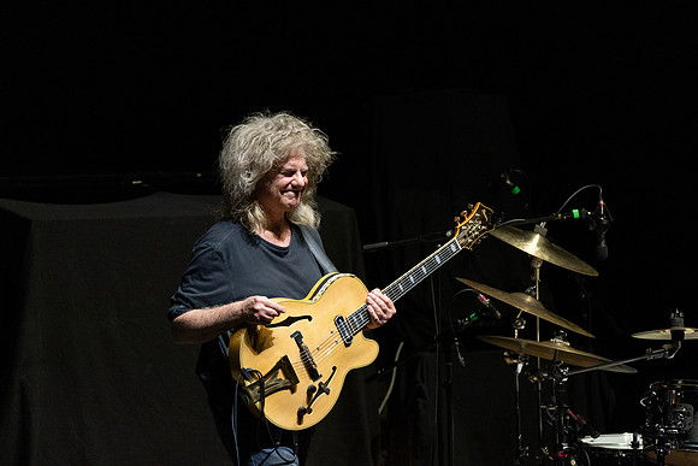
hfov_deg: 5.2
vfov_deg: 3.4
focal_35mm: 400
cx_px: 349
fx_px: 7757
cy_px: 233
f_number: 7.1
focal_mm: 400
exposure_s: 1/320
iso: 3200
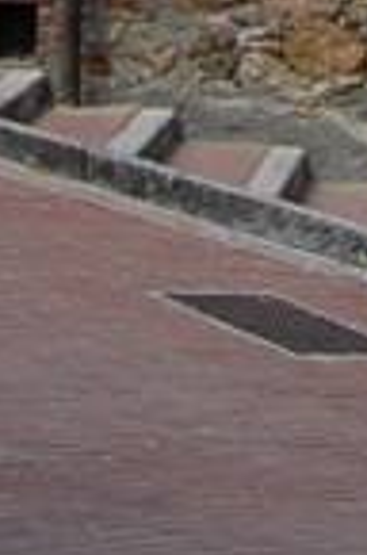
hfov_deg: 5.8
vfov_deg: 7.5
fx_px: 3632
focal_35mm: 236
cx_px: 271
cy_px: -1229
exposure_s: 1/250
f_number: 10
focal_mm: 23
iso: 280
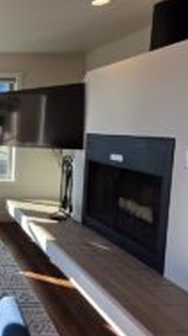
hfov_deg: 29.9
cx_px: -64
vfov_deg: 64.2
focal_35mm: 30
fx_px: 266
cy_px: 151
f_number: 1.9
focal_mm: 2.2
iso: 40
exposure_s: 1/307
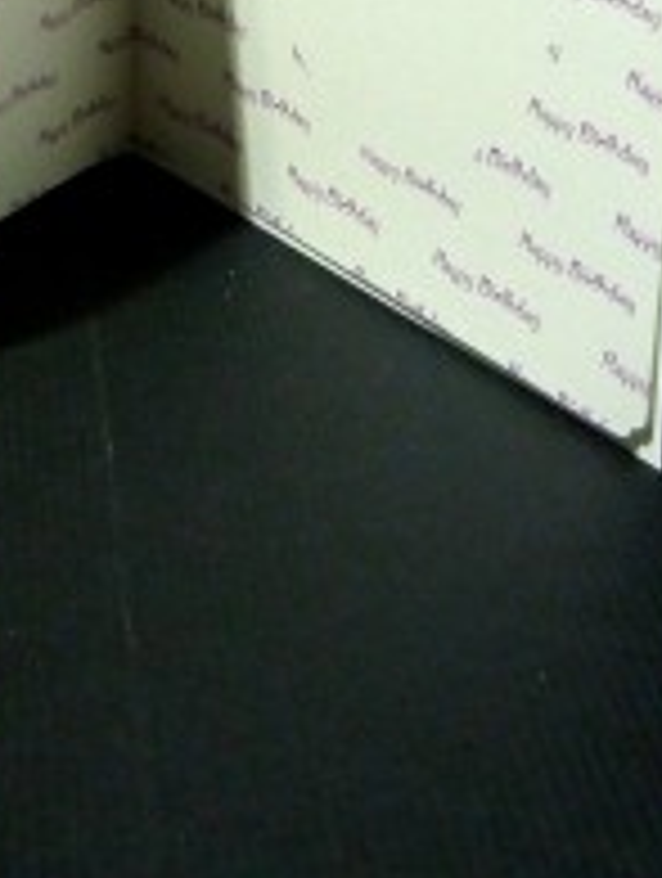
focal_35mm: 86
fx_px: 2186
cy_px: -54
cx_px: 95
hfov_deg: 17.0
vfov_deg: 21.7
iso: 400
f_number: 3.5
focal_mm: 5.7
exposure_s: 1/20
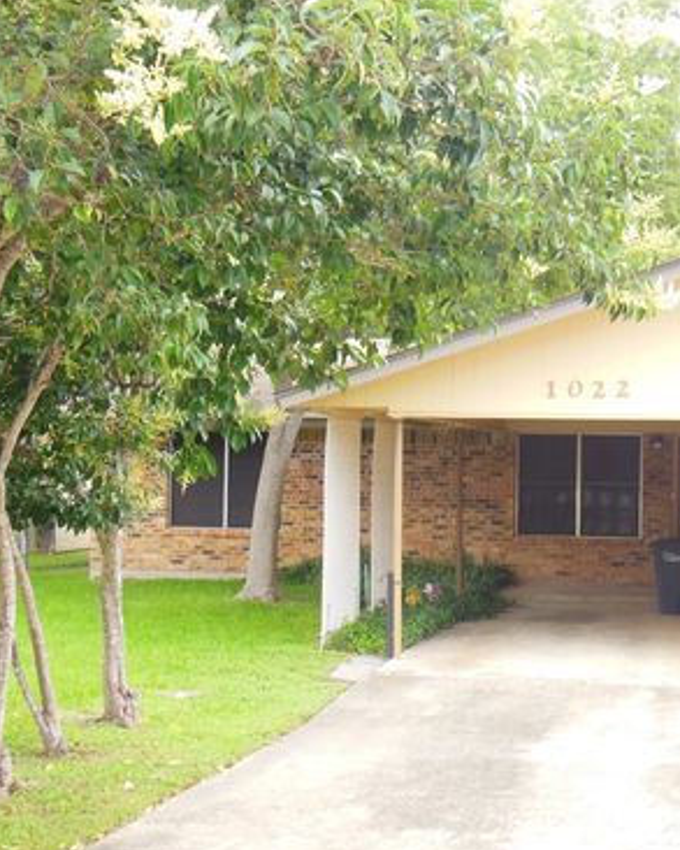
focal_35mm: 52
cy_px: 426
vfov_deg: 36.0
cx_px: 443
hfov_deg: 29.0
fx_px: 1308
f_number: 4.1
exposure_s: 1/100
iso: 125
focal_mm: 6.9
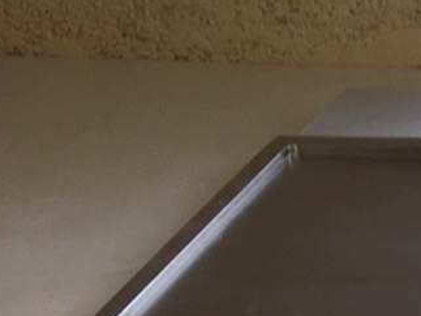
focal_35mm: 184
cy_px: 373
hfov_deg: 8.7
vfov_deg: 8.0
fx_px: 2237
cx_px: 1305
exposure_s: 1/50
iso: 25
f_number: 2.2
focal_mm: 4.15
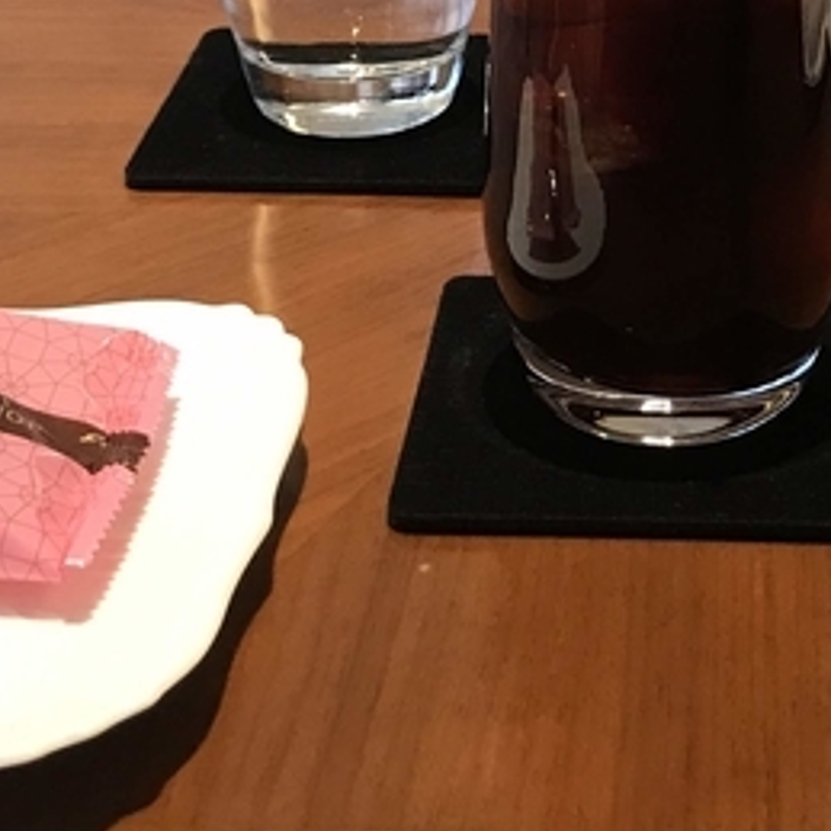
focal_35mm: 98
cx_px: 661
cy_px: 112
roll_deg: +0.1
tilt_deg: -22.5
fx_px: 2662
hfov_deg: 17.6
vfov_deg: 17.5
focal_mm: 3.99
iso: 32
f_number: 1.8
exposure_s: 1/25
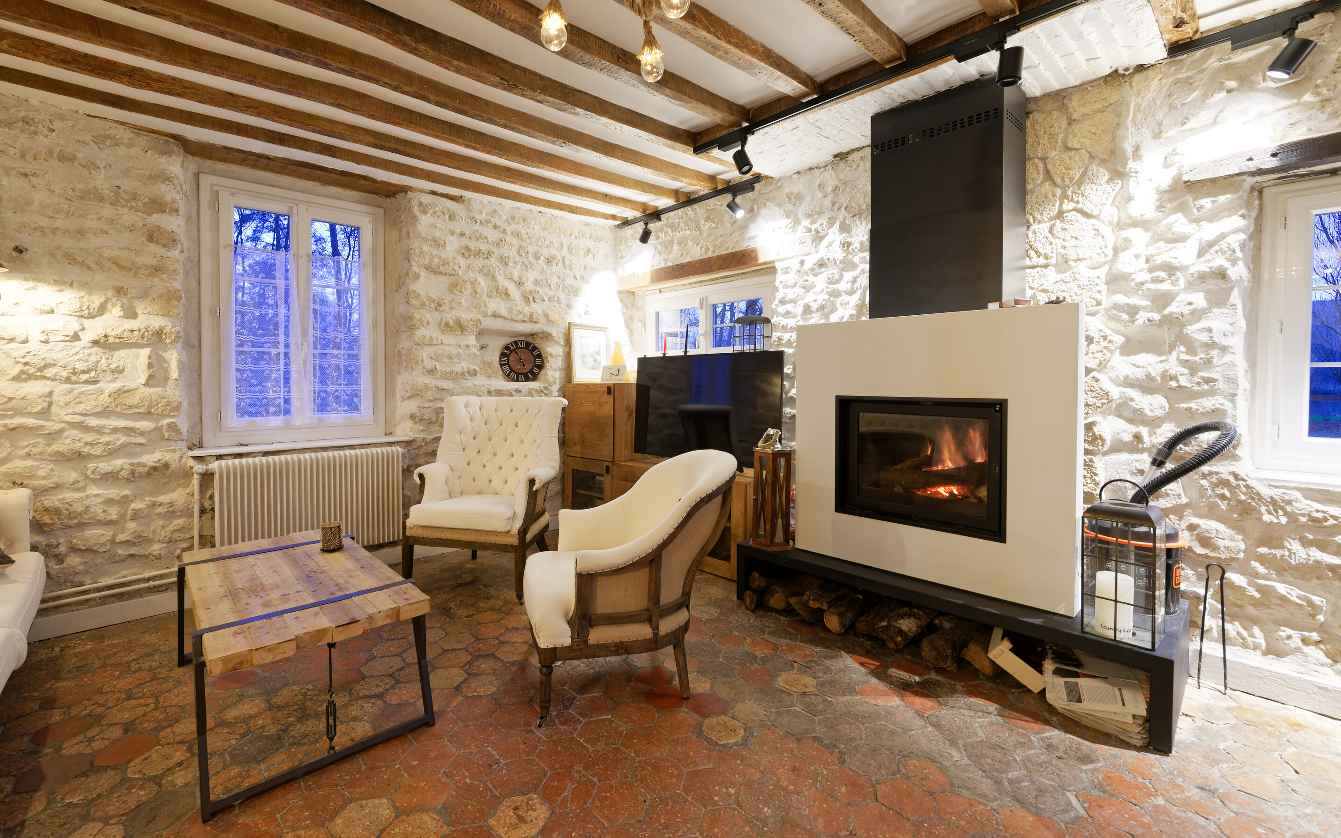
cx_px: 640
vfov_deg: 74.7
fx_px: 548
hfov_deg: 101.4
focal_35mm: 15
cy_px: 387
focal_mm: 14
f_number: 8
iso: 100
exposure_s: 1
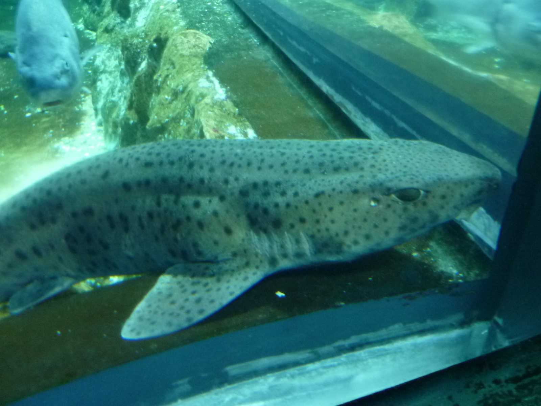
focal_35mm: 25
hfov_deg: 69.4
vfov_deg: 54.9
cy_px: 203
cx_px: 270
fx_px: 391
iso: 400
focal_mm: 4.1
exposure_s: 1/5
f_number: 3.3
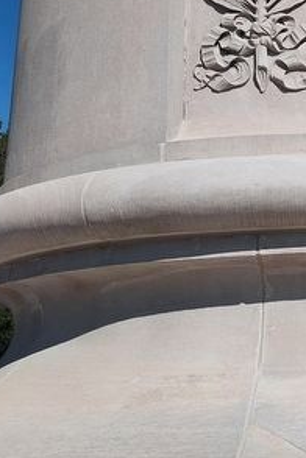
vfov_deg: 29.7
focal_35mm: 65
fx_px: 829
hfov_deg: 20.1
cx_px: 326
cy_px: 51
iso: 100
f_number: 1.8
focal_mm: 5.56
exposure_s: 1/2455
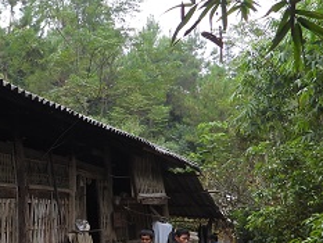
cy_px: 169
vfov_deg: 21.5
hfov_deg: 26.1
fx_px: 635
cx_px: -44
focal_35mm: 68
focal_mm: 4.3
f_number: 2.8
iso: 100
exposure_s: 1/200
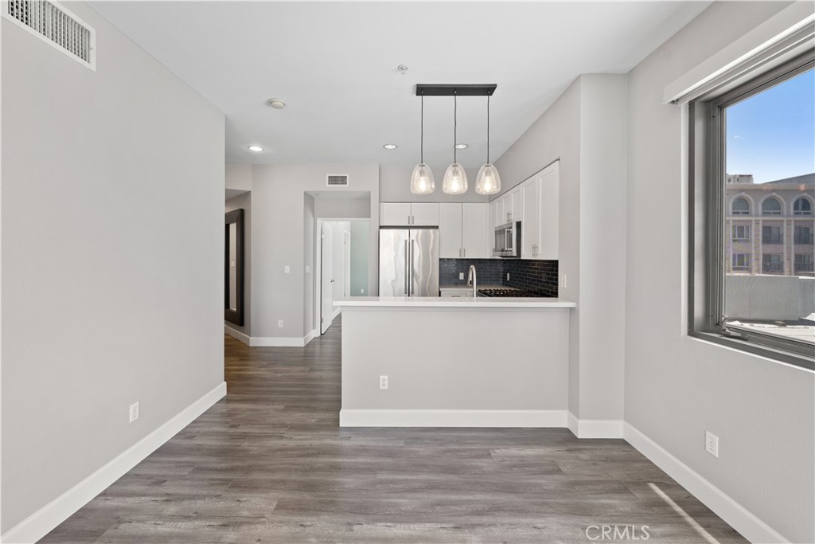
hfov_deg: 104.2
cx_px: 408
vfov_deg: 81.2
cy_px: 272
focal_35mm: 14
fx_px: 317
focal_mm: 14
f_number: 8
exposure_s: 1/2
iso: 100
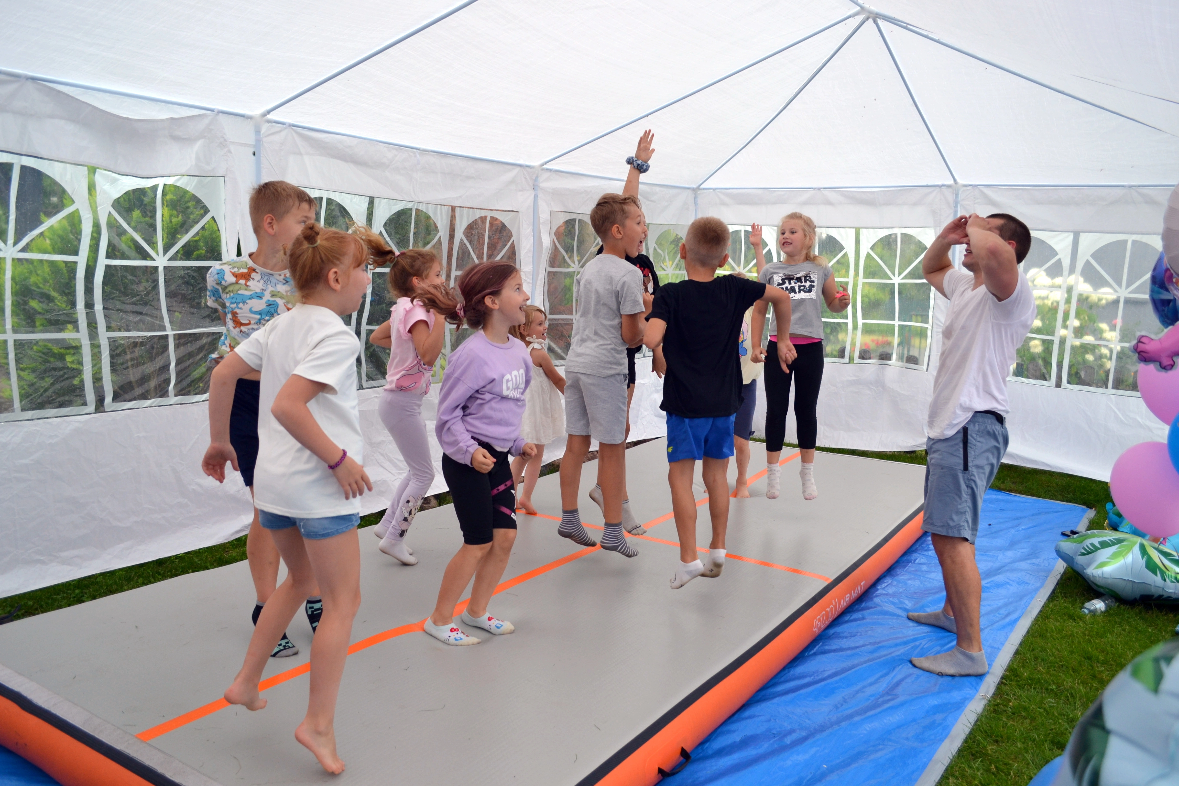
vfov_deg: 47.9
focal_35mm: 27
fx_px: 884
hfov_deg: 67.4
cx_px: 590
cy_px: 393
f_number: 3.5
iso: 400
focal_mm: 18
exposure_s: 1/800
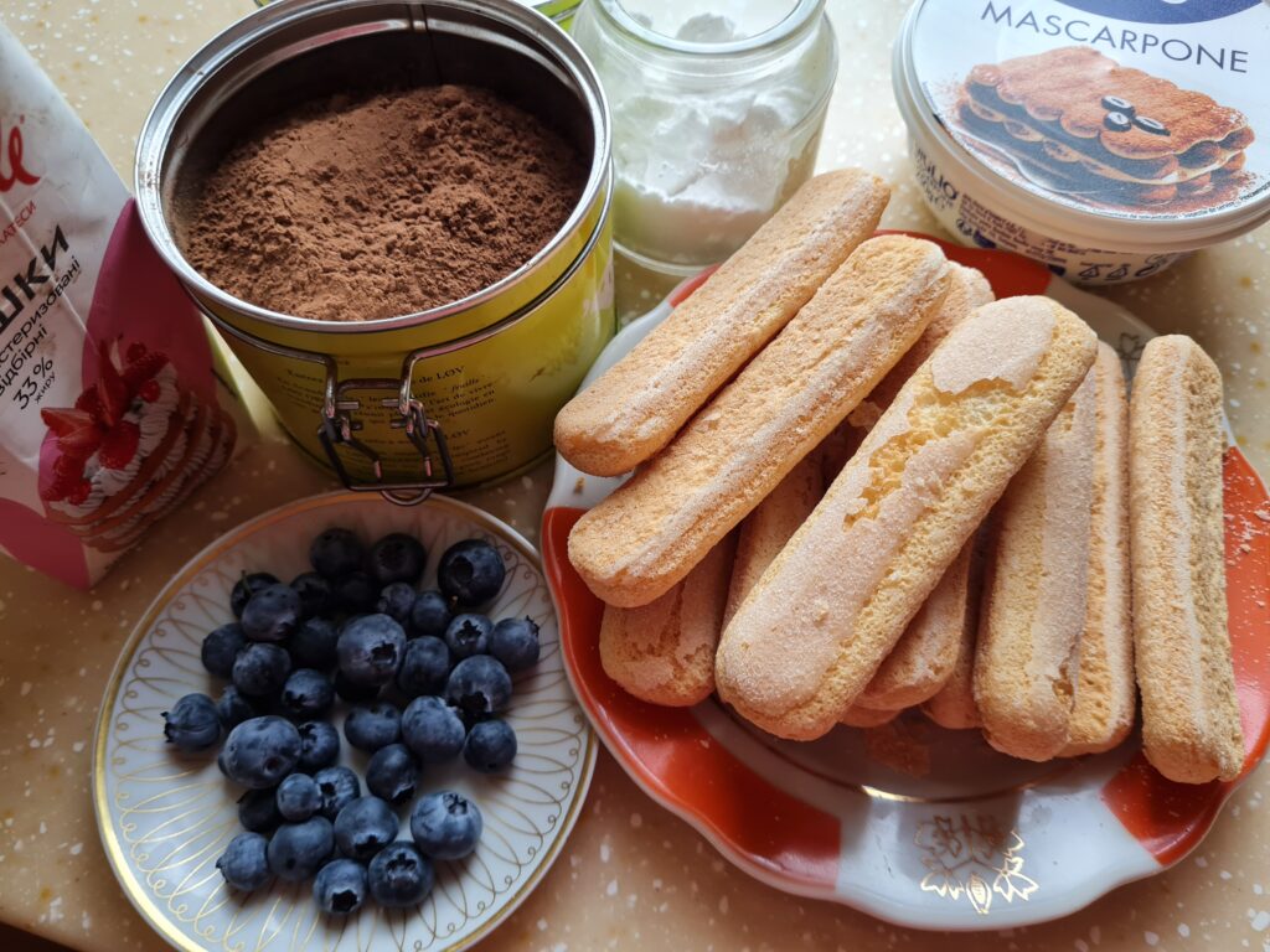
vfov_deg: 53.1
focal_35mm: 26
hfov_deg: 67.3
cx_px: 635
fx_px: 954
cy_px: 476
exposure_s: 1/100
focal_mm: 5.4
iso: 125
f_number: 1.8
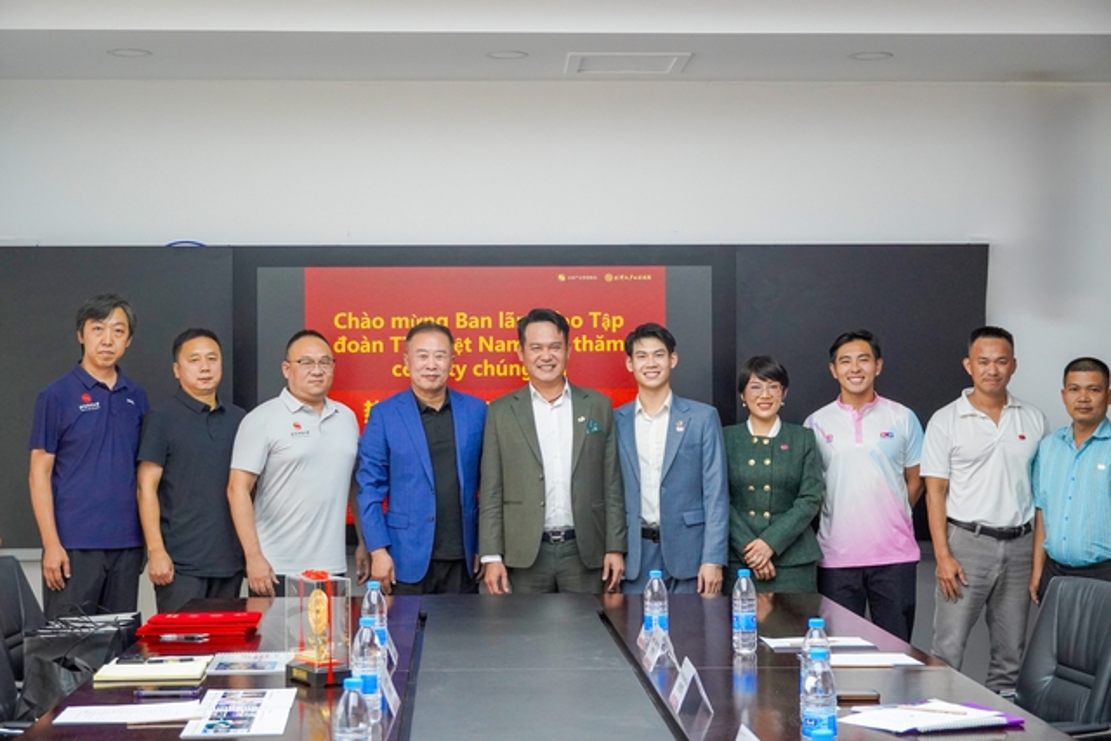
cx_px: 556
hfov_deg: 33.4
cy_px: 370
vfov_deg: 22.6
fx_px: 1852
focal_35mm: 60
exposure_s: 1/160
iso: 1250
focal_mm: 40
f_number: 5
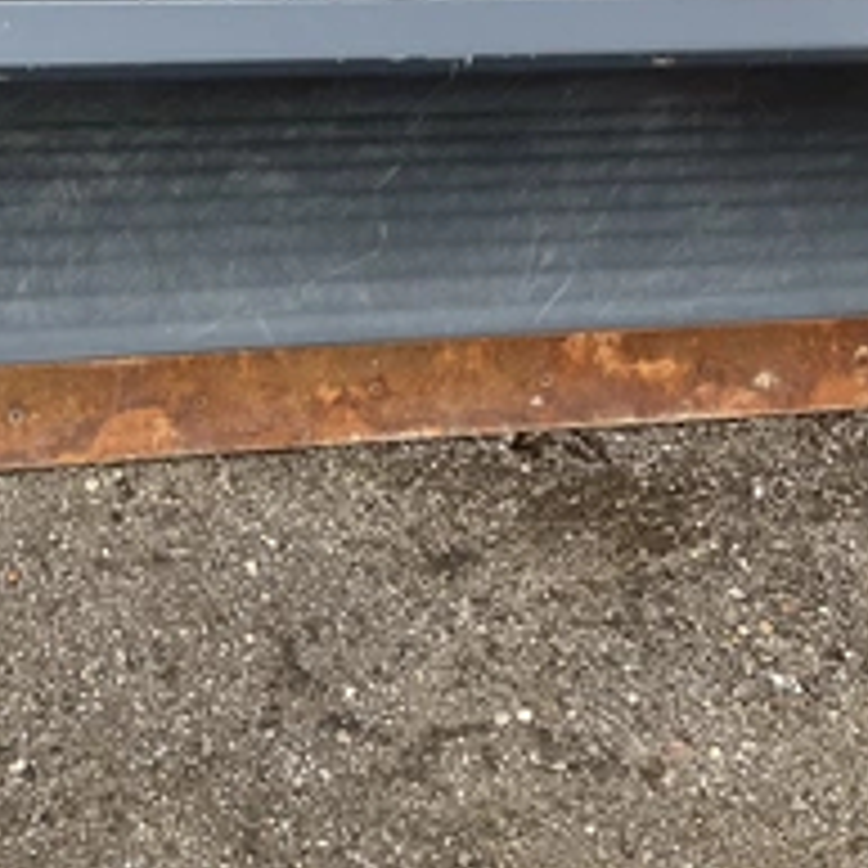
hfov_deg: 31.4
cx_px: 180
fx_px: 1504
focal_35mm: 53
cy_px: 229
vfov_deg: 31.7
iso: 25
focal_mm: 3
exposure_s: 1/574
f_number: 1.8
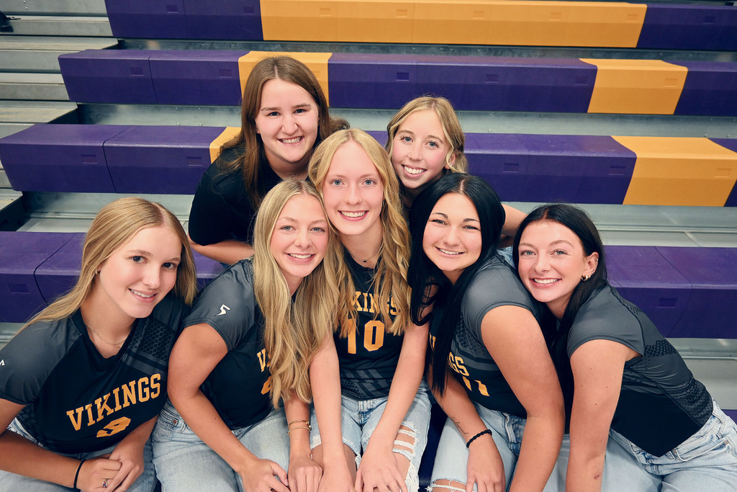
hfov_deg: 73.7
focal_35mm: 24
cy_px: 246
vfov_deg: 53.1
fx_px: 491
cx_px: 368
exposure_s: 1/125
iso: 1600
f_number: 3.5
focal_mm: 16
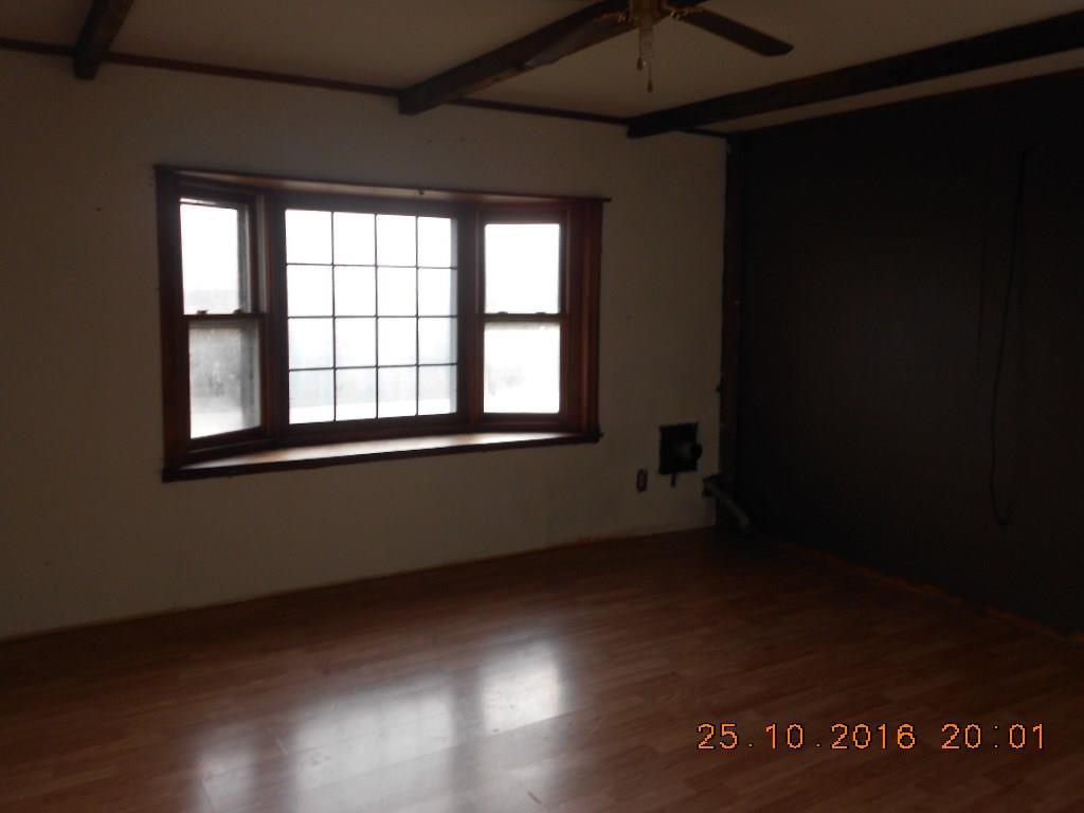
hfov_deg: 61.7
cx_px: 542
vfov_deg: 48.2
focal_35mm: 29
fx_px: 908
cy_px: 406
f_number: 3.4
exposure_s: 1/50
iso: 80
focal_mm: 5.1
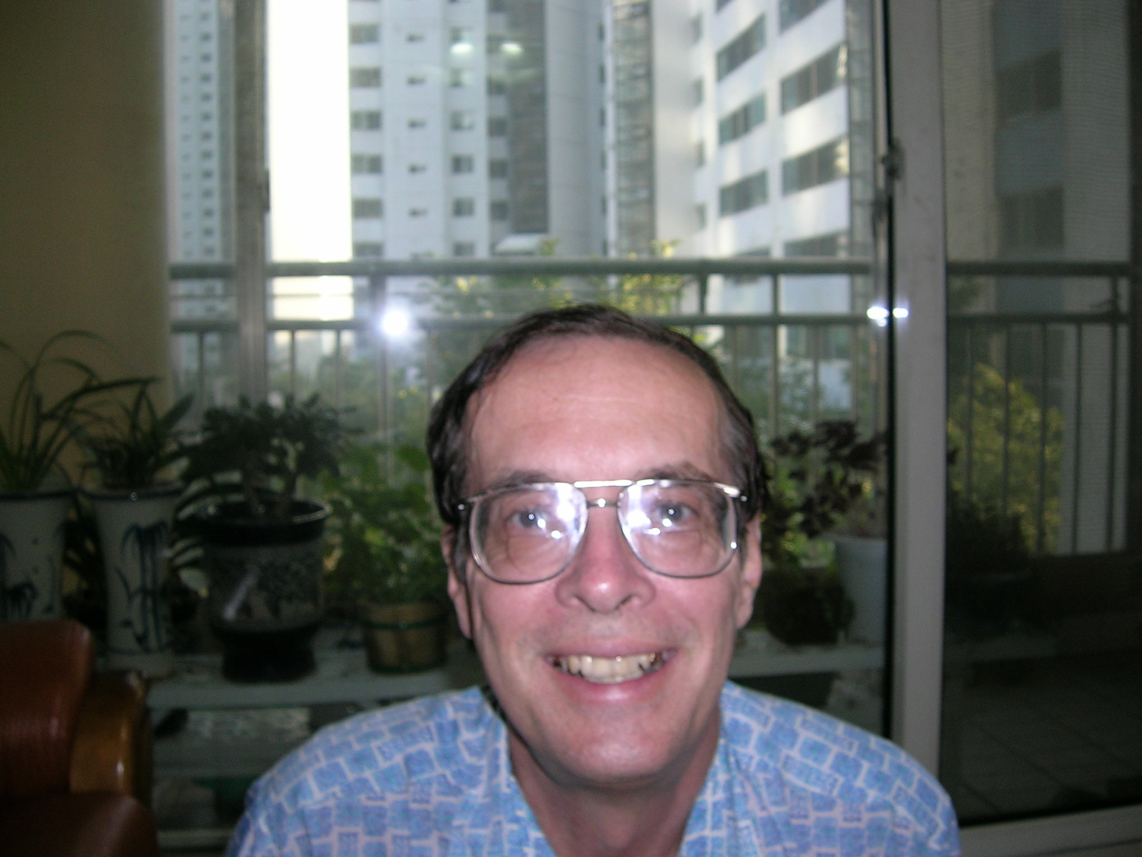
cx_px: 571
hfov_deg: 52.6
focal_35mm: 35
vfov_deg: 40.7
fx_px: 1155
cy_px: 428
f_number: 2.8
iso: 50
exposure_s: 1/60.1
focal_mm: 5.4
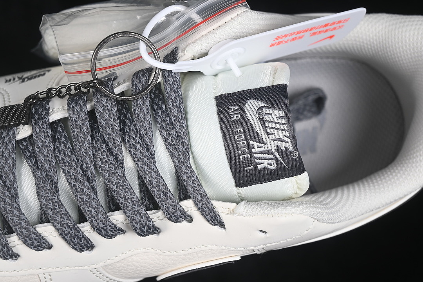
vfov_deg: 18.2
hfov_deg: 27.0
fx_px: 881
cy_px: 141
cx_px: 212
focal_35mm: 75
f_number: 7.1
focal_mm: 50
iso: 160
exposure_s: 1/80
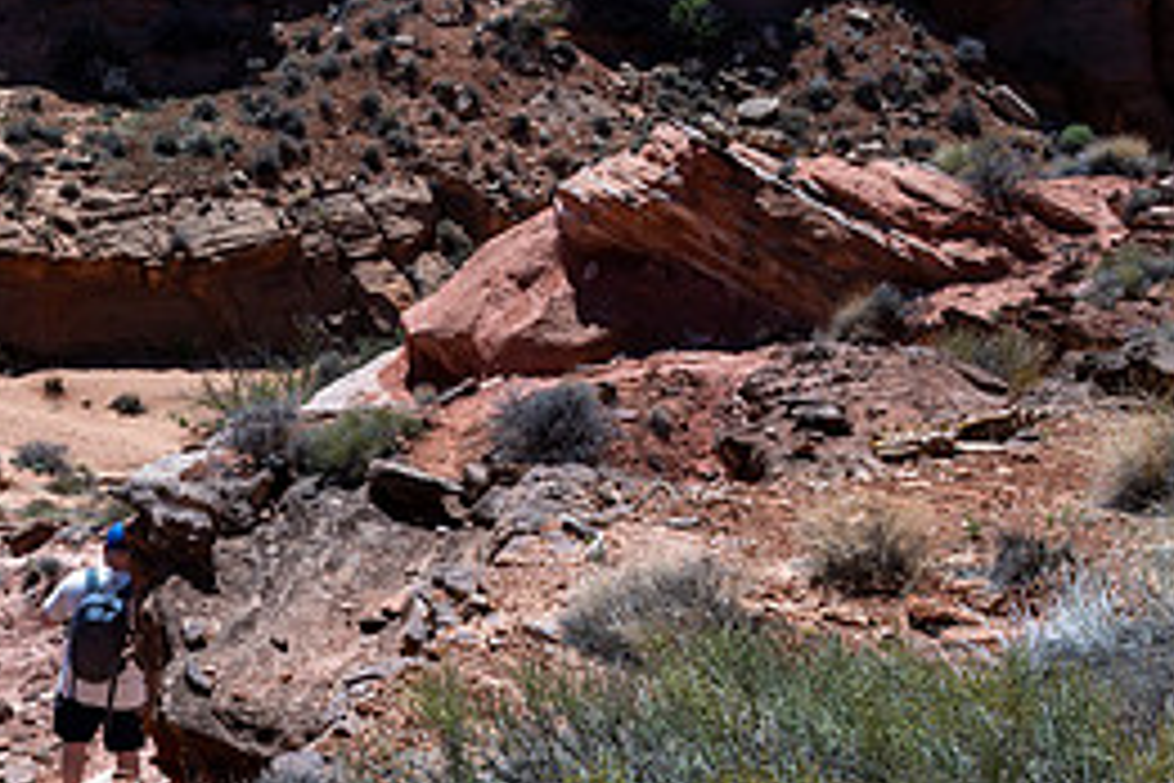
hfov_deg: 27.2
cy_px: 772
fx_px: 2250
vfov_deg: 19.2
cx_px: -63
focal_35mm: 69
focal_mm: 31
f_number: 16
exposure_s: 1/500
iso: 640
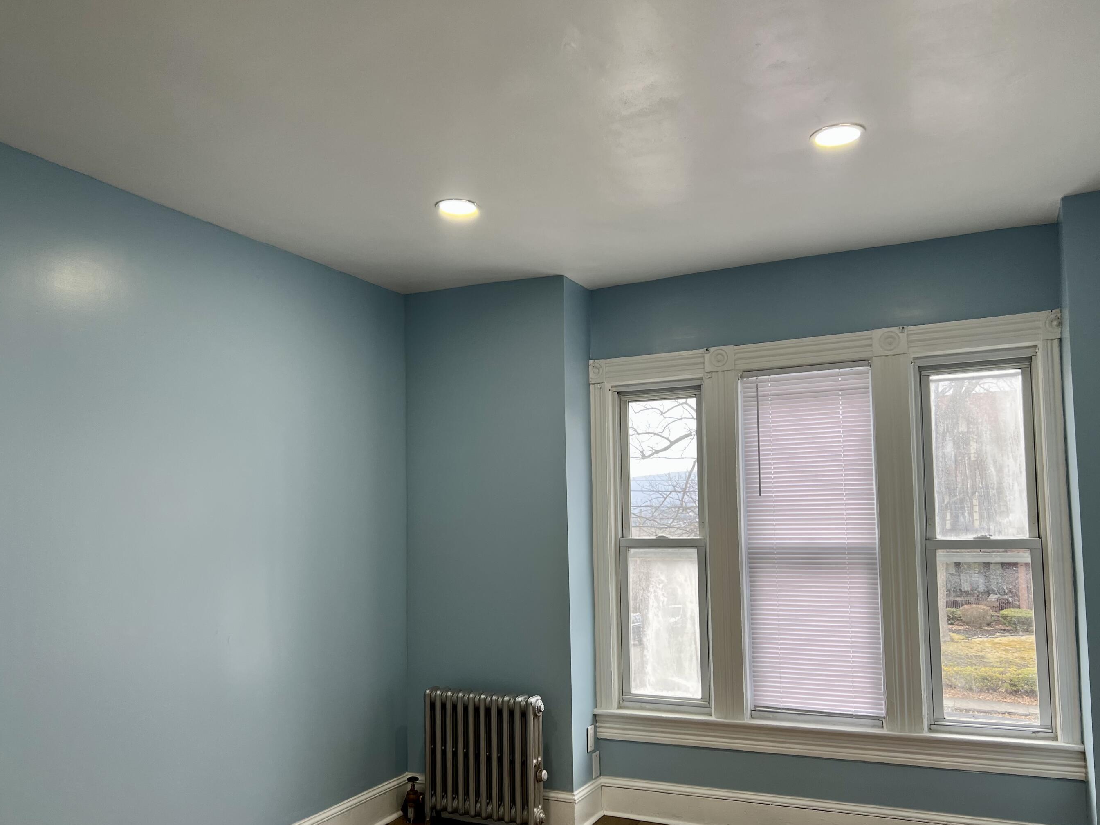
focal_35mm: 29
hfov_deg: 61.7
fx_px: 921
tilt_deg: +4.4
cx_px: 558
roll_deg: +1.5
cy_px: 458
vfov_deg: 48.1
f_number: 1.5
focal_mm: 5.7
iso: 50
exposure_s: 1/120
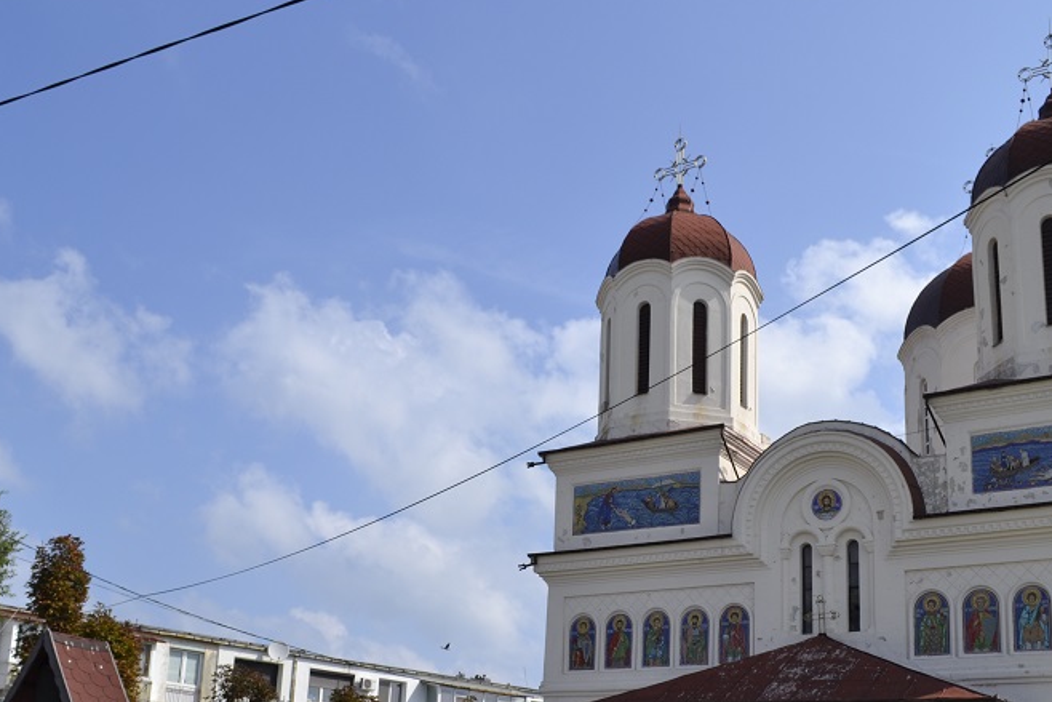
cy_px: 521
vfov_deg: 32.1
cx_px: 518
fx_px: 1198
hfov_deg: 47.4
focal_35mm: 41
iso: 100
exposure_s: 1/320
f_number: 9
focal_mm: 18
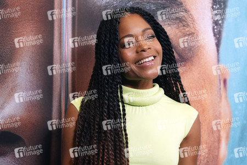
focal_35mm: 100
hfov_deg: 20.4
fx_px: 686
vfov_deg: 13.7
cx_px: 124
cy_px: 82
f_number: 5.6
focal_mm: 100
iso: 6400
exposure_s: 1/320
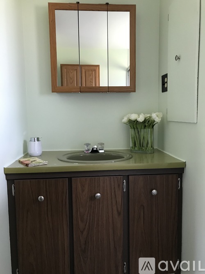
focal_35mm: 28
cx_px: 102
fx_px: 221
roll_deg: +0.5
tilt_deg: -4.9
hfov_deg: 49.7
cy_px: 137
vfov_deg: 63.5
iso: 50
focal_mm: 3.99
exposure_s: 1/15
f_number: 1.8
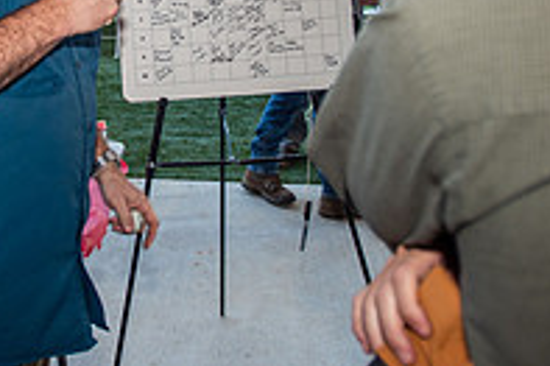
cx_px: 126
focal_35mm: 50
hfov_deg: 38.4
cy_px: 8
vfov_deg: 25.7
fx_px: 763
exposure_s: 1/125
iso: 160
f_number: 3.2
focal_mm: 17
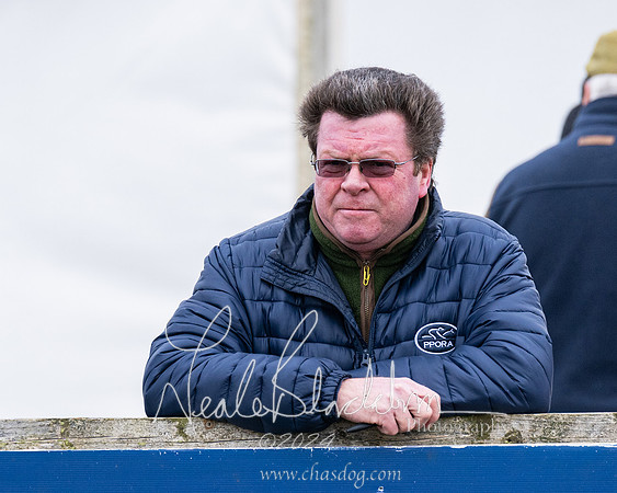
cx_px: 314
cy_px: 239
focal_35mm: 498
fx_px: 9094
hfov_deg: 3.9
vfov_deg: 3.1
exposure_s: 1/640
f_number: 4
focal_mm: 200
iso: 400
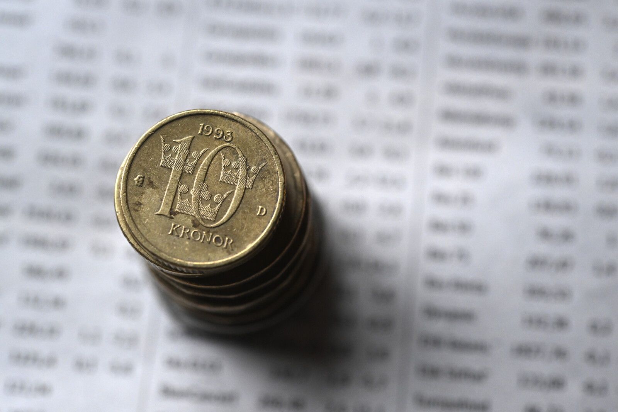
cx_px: 309
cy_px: 206
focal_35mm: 60
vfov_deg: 22.6
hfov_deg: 33.4
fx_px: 1030
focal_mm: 60
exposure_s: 1/100
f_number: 5.6
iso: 2000
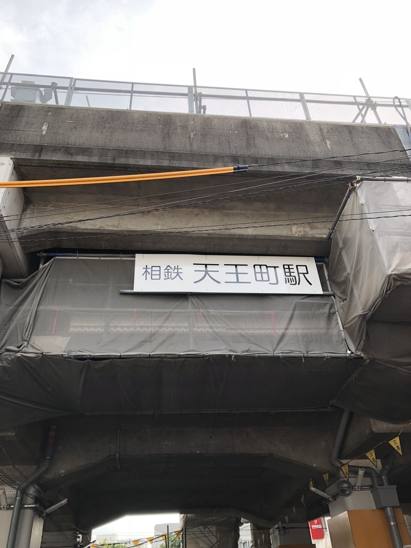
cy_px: 274
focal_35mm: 28
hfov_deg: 49.7
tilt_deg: +37.7
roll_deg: +4.4
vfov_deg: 63.4
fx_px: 443
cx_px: 206
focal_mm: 3.99
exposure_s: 1/302
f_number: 1.8
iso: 20
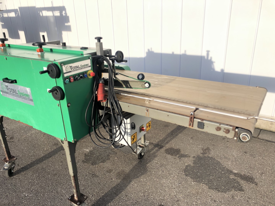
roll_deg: +2.0
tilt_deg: -20.9
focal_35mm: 28
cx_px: 138
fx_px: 222
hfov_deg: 63.4
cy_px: 103
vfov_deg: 49.7
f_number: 1.8
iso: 20
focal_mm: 4
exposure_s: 1/552
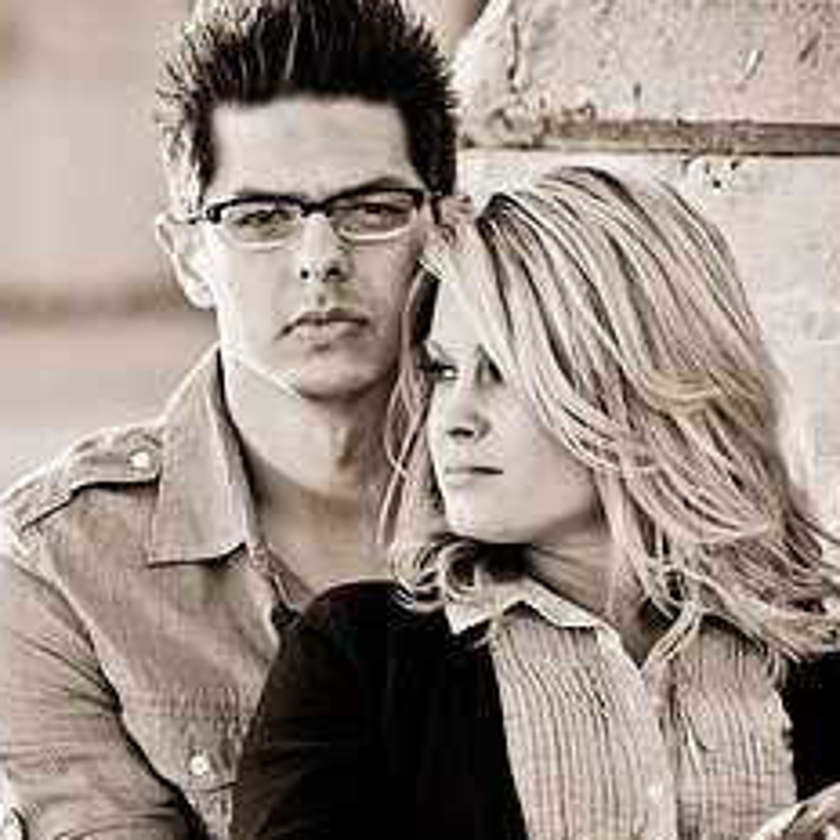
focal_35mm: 494
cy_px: 547
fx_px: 13562
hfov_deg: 3.5
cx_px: 320
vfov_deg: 3.5
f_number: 5.6
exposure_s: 1/250
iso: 400
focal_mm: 200
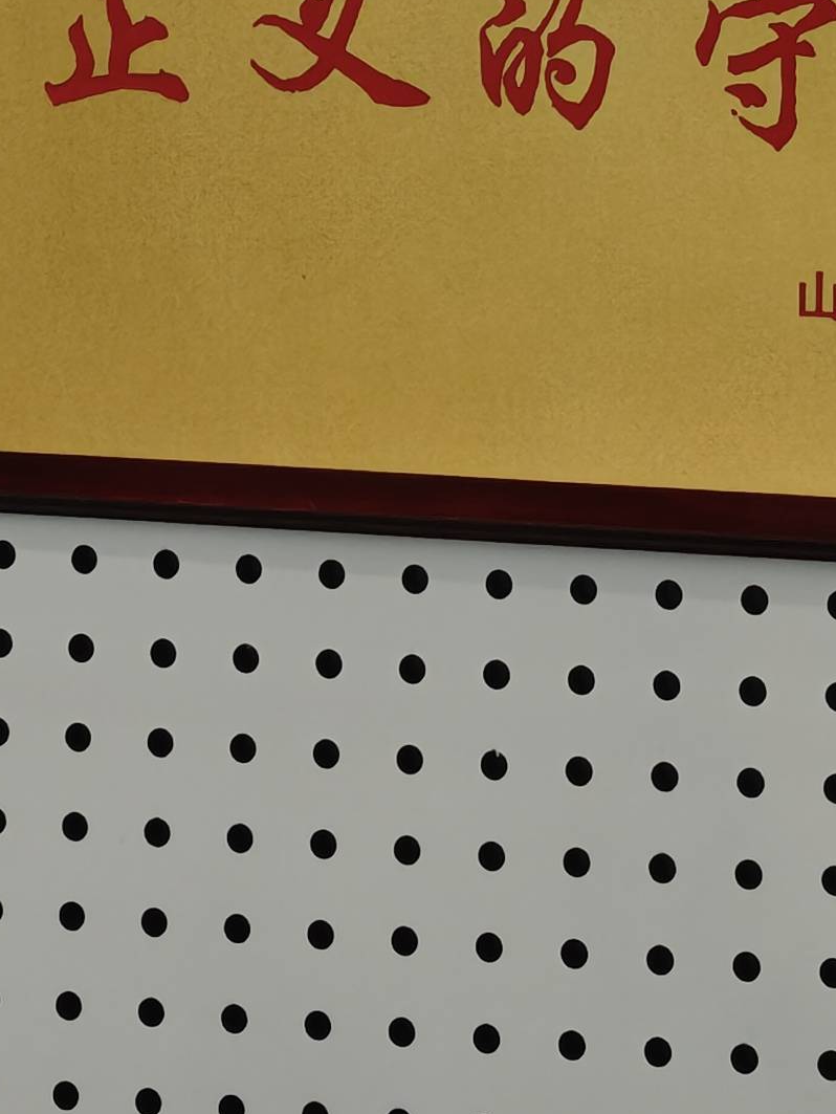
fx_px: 6694
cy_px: -986
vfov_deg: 9.0
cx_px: 729
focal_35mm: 208
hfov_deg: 7.1
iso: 320
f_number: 1.62
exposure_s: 1/102
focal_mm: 6.55
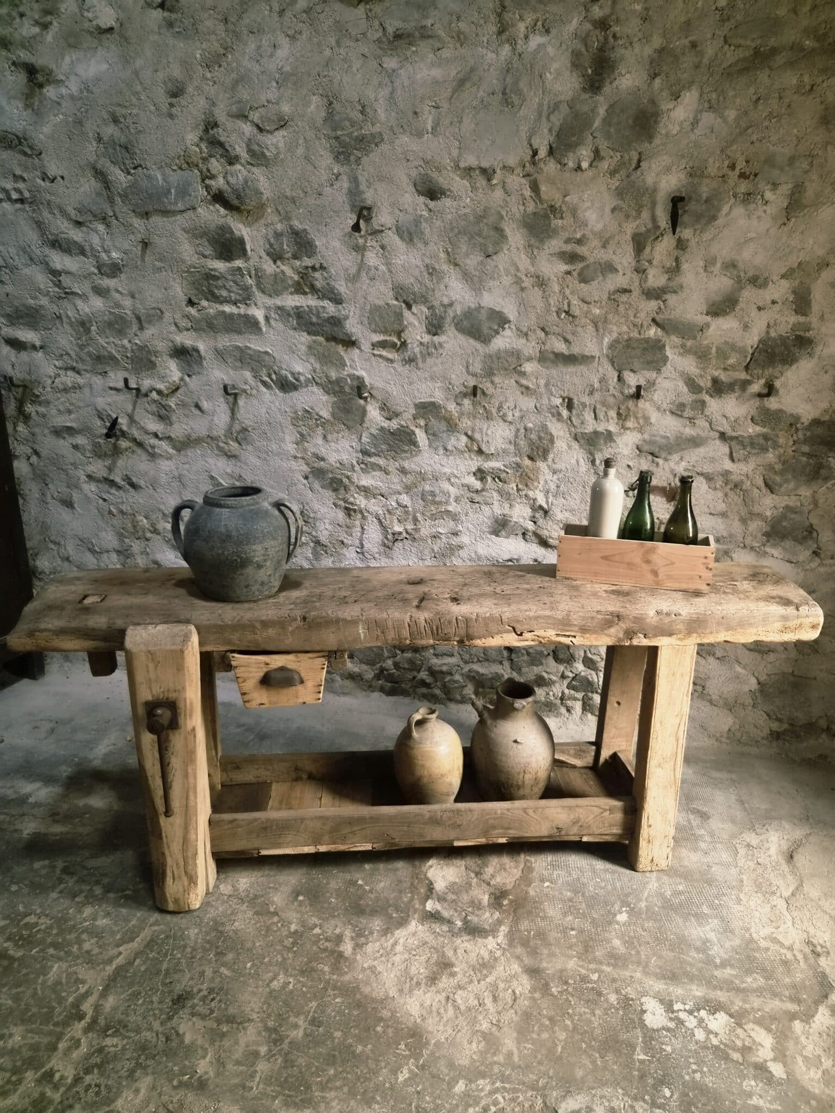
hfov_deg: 58.9
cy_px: 556
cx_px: 418
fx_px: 740
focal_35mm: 23
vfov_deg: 73.9
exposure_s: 1/100
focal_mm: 5.4
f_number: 1.8
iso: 2500
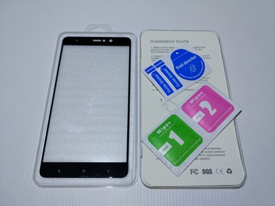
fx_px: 238
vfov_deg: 46.8
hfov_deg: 60.0
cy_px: 103
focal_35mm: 30
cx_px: 138
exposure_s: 1/50
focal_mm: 4.12
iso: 347
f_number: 2
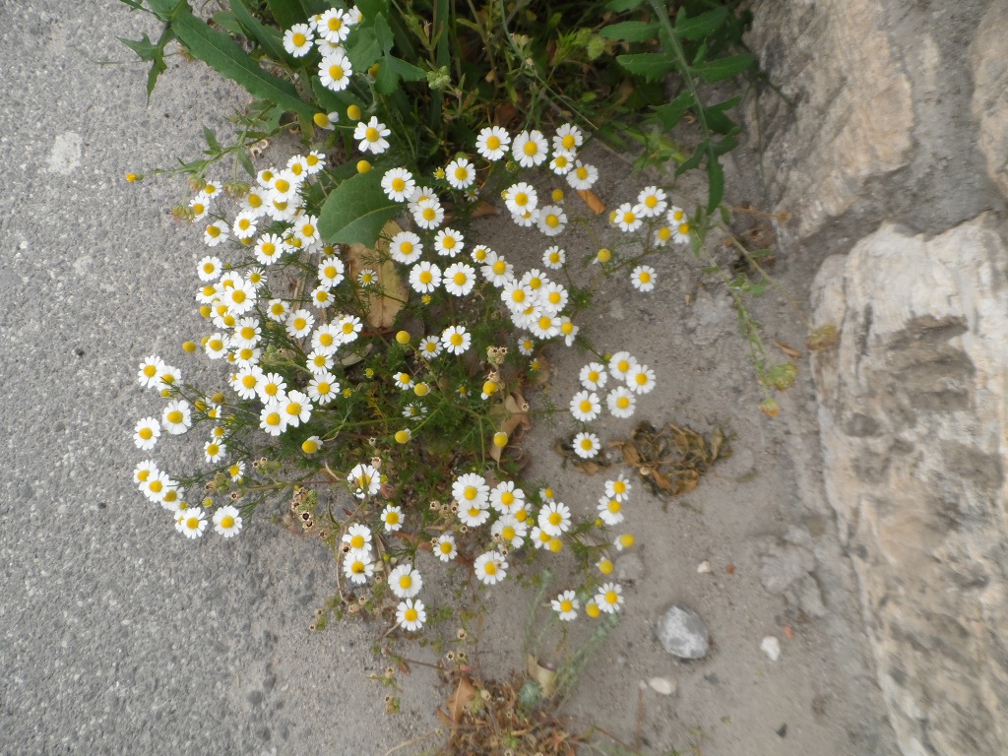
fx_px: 699
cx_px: 504
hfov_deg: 71.6
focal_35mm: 24
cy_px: 378
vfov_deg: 56.8
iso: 80
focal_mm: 4
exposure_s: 1/180
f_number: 3.2
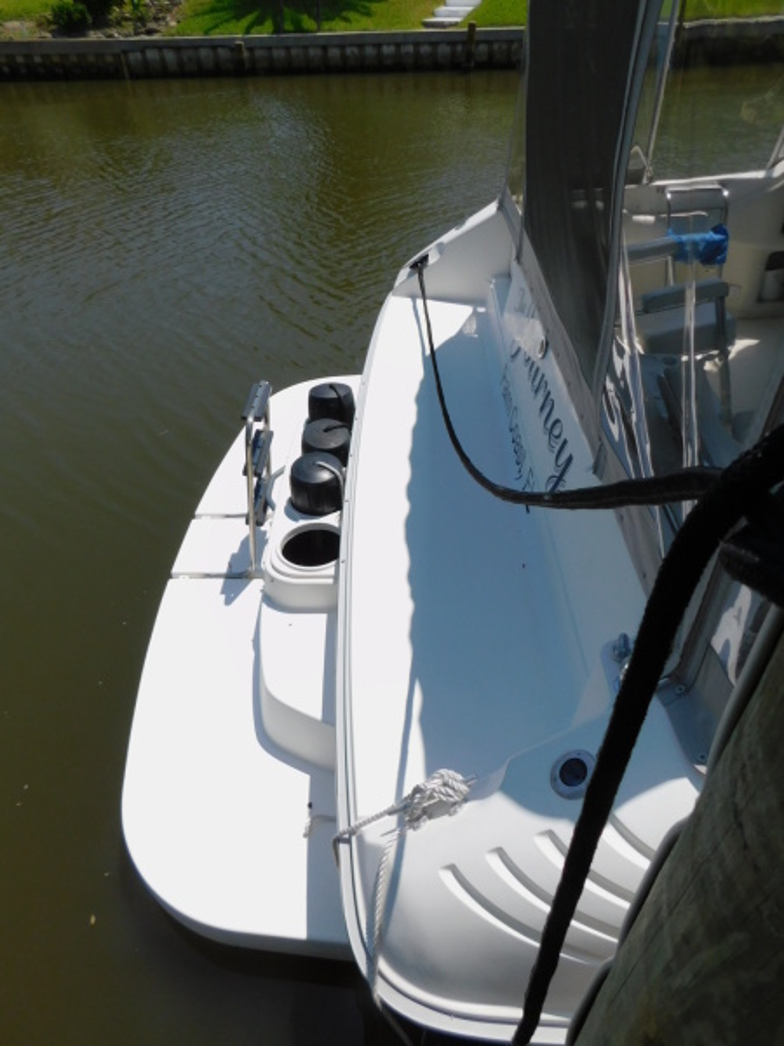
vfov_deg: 73.9
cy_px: 523
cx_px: 392
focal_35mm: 23
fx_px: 695
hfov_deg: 58.9
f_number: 6
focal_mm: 4
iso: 125
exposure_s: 1/800
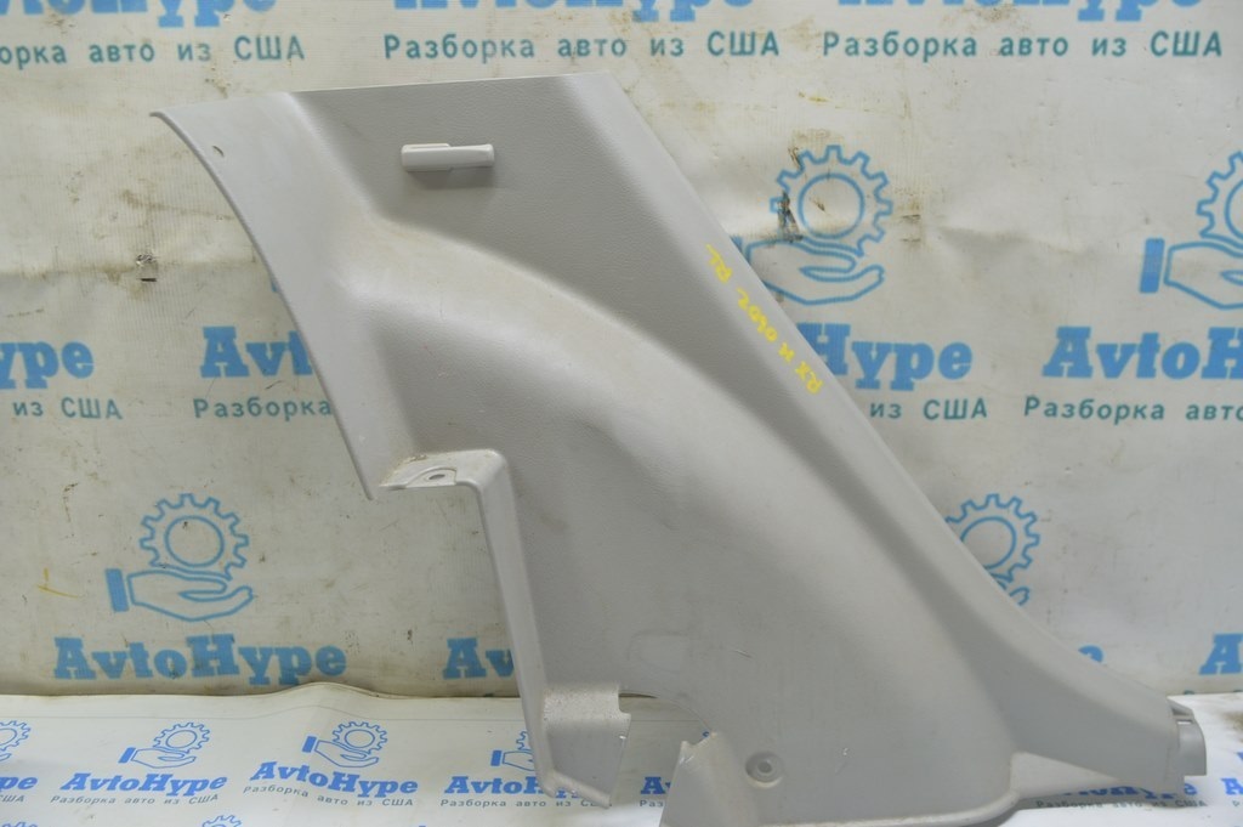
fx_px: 1190
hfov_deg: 55.1
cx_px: 622
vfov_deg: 38.3
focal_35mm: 34
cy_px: 414
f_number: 5.6
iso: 400
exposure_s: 1/20
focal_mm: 23
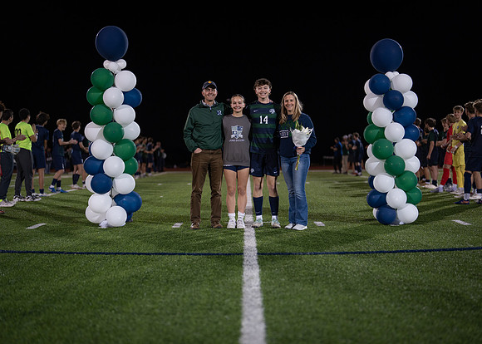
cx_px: 241
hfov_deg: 37.2
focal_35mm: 52
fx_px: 717
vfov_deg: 27.0
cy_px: 172
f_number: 1.2
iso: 250
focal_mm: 50
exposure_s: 1/500
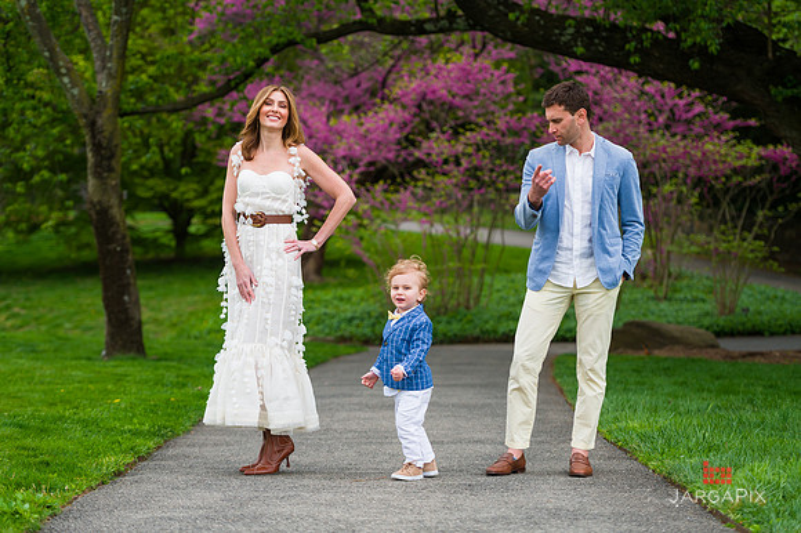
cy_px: 266
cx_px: 400
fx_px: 2179
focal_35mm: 98
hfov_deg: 20.8
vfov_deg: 13.9
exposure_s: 1/800
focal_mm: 98
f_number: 3.5
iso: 200
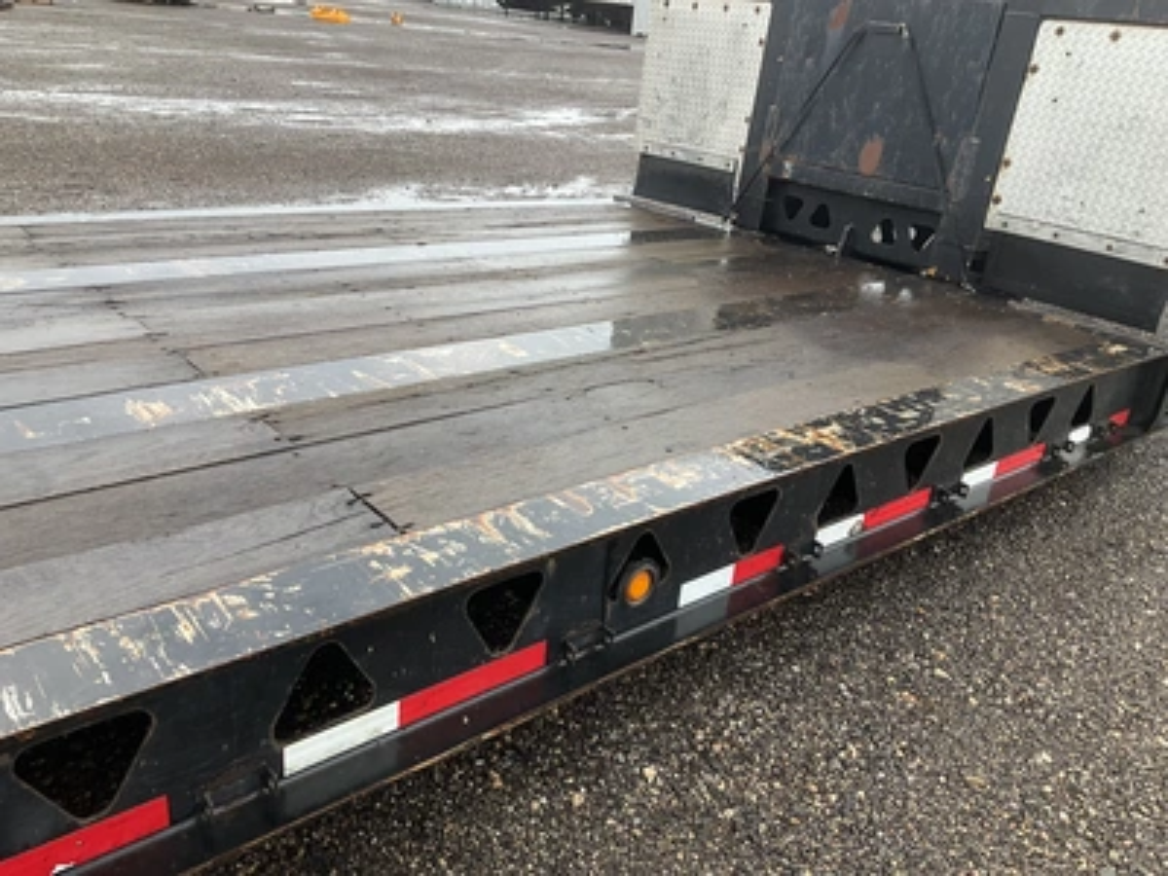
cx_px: 584
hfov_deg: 61.7
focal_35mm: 29
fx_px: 979
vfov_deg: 48.2
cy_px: 438
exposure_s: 1/257
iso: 25
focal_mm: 3
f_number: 1.8
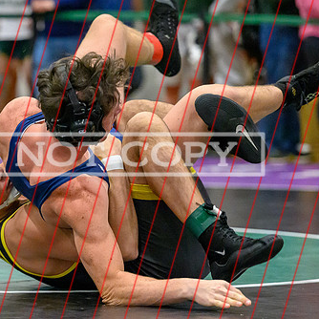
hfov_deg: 7.2
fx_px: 2513
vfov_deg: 7.3
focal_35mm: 241
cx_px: -6
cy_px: 202
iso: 11400
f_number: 2.8
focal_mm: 120
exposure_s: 1/800
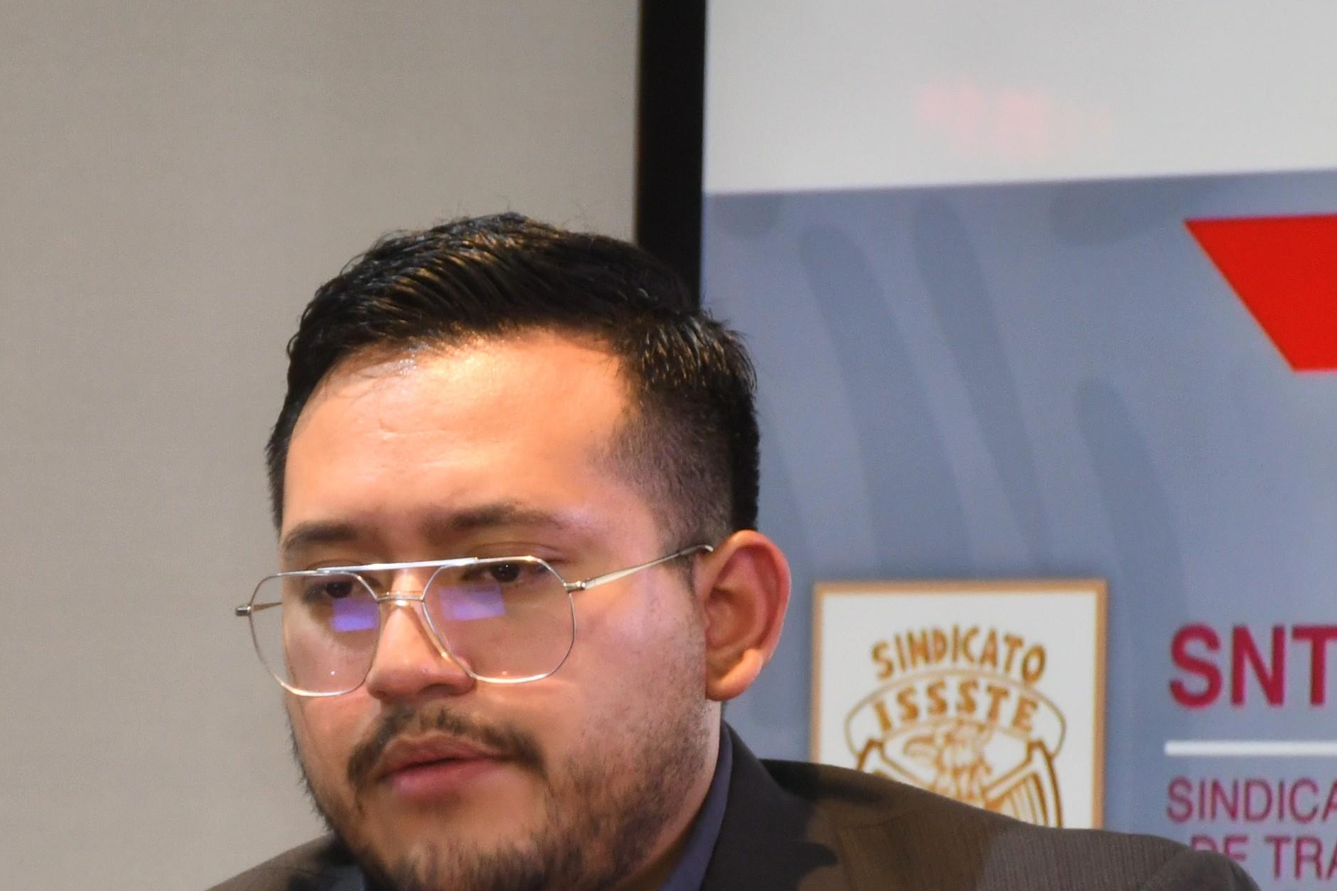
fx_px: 11660
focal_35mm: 314
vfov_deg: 4.4
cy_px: 842
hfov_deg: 6.6
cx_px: 449
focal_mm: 95
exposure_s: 1/30
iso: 1000
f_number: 5.3
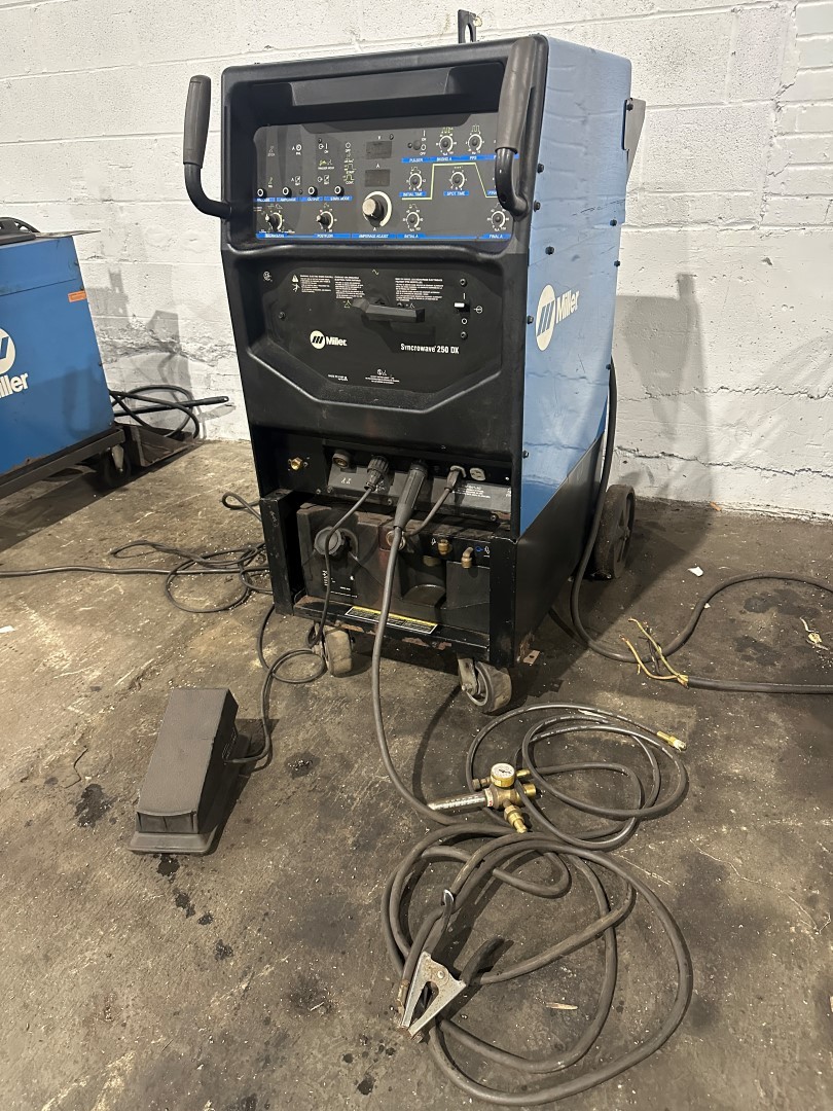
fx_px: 770
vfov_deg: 71.6
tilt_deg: -27.5
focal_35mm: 24
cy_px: 556
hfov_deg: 56.8
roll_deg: +1.7
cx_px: 416
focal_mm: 6.86
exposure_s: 1/60
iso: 800
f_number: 1.78
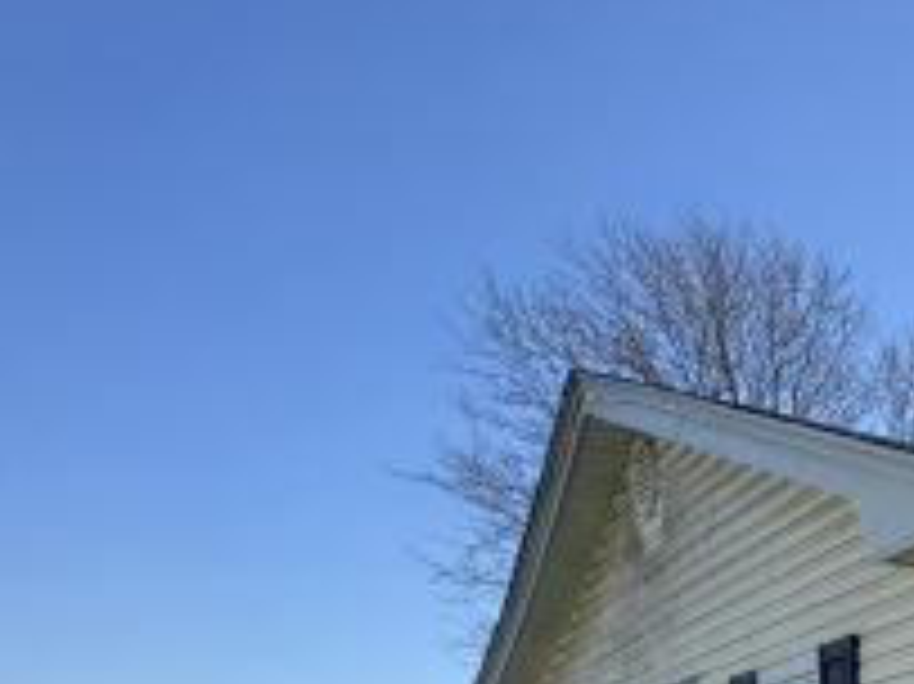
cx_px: 1281
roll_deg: +1.0
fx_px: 1214
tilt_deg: -5.2
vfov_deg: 26.0
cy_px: 932
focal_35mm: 46
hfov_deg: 29.7
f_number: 2.2
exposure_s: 1/541
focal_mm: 2.22
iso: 40
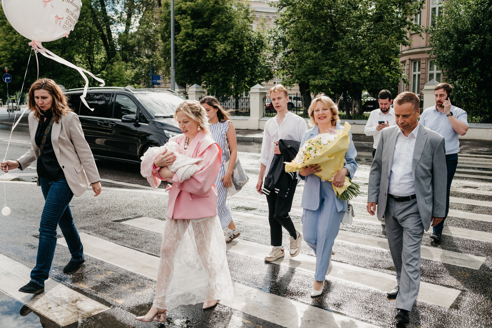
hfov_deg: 54.4
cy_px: 164
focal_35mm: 35
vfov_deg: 37.9
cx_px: 246
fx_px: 478
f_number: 4
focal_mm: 35
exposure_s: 1/500
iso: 250
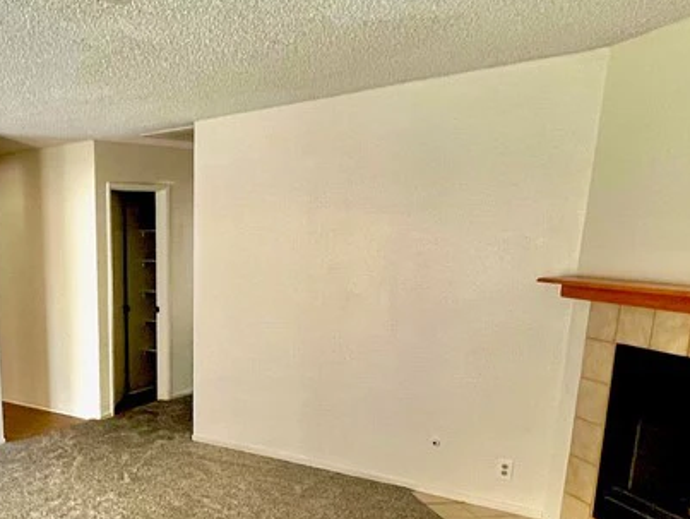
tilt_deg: -12.8
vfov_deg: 41.5
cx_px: 70
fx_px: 658
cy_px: 401
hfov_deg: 49.4
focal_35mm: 33
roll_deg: +2.1
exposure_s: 1/99
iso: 250
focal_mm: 1.57
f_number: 1.8
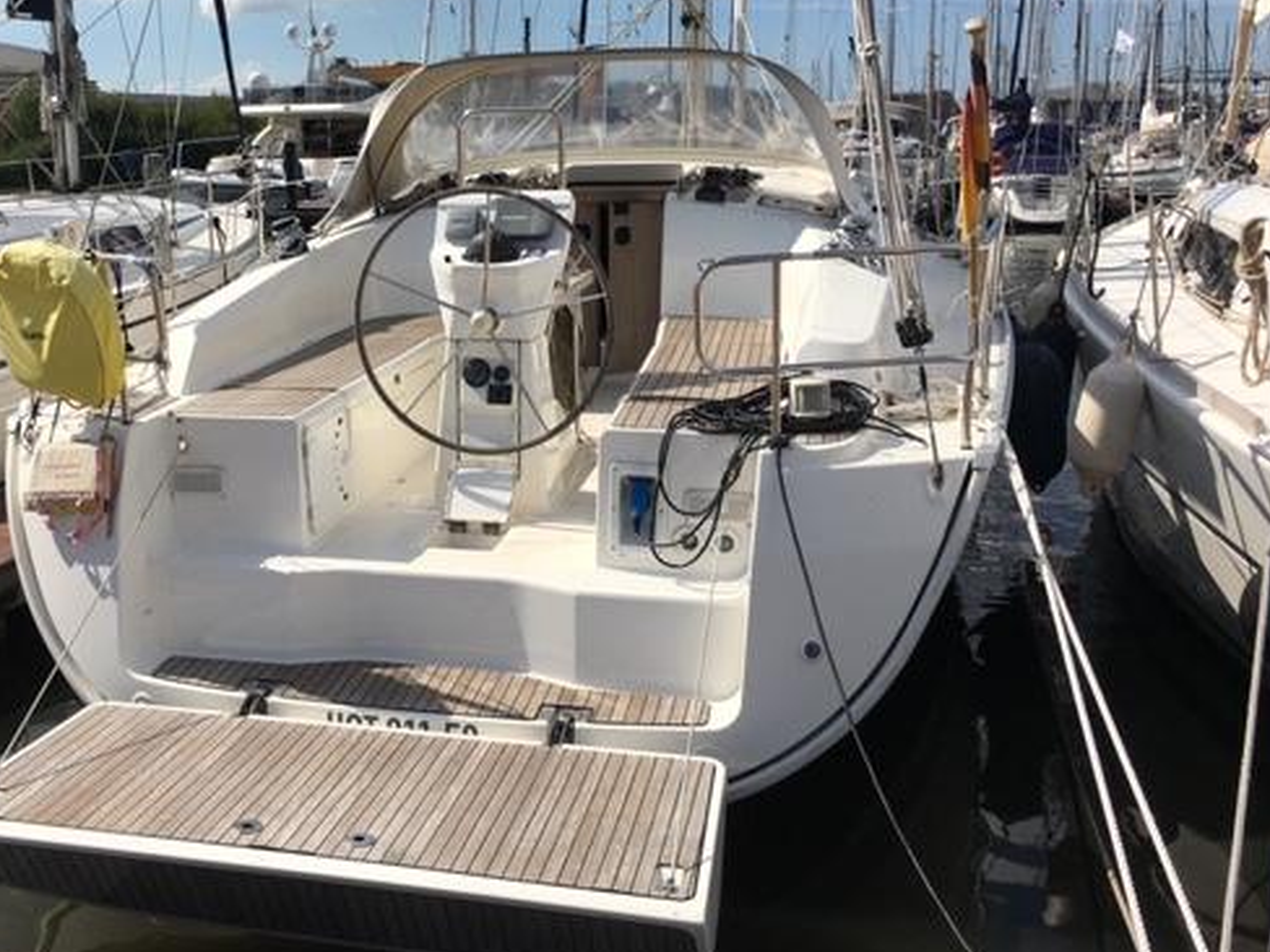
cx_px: 468
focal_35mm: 38
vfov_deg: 37.6
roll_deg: -0.7
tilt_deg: -9.4
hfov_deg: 48.5
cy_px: 388
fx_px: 1394
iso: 25
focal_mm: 4.15
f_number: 2.2
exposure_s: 1/2849
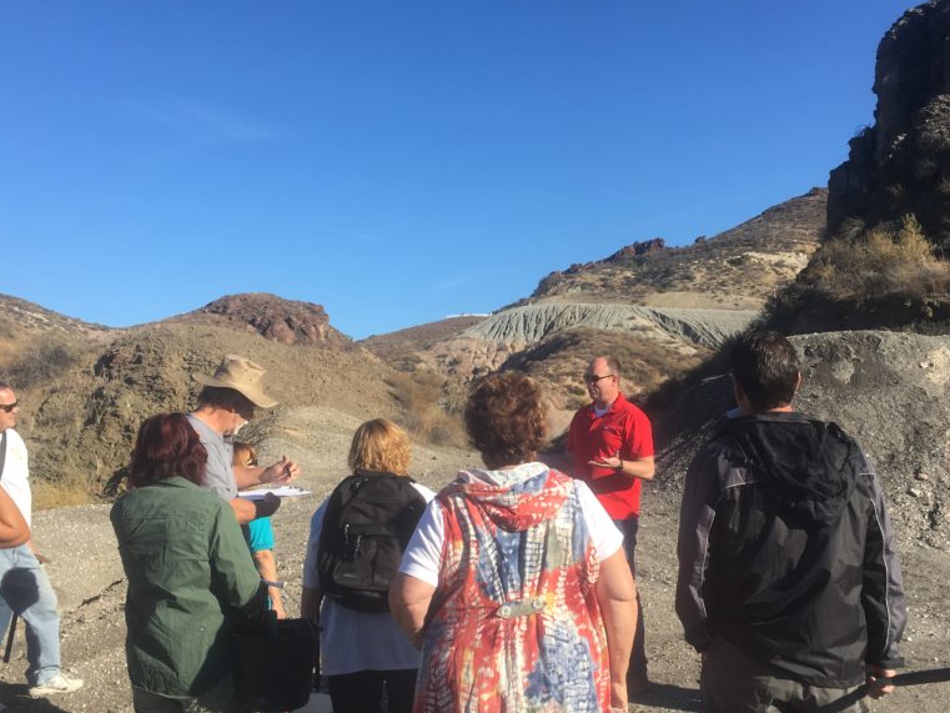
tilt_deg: +3.0
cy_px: 402
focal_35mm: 39
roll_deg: +0.2
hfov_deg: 47.8
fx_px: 1070
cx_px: 509
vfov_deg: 36.8
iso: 25
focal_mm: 4.15
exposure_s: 1/986
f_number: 2.2
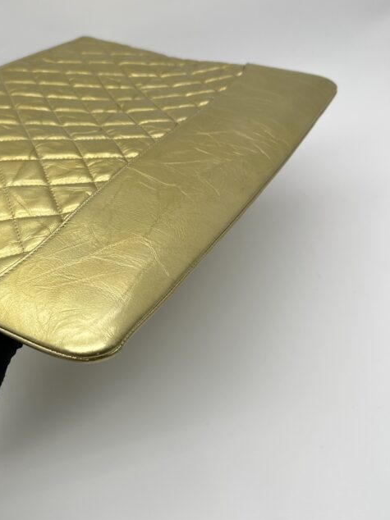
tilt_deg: -40.8
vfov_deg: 44.8
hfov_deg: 33.3
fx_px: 631
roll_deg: +9.5
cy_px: 261
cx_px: 76
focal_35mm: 42
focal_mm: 5.7
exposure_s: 1/114
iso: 32
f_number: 1.5
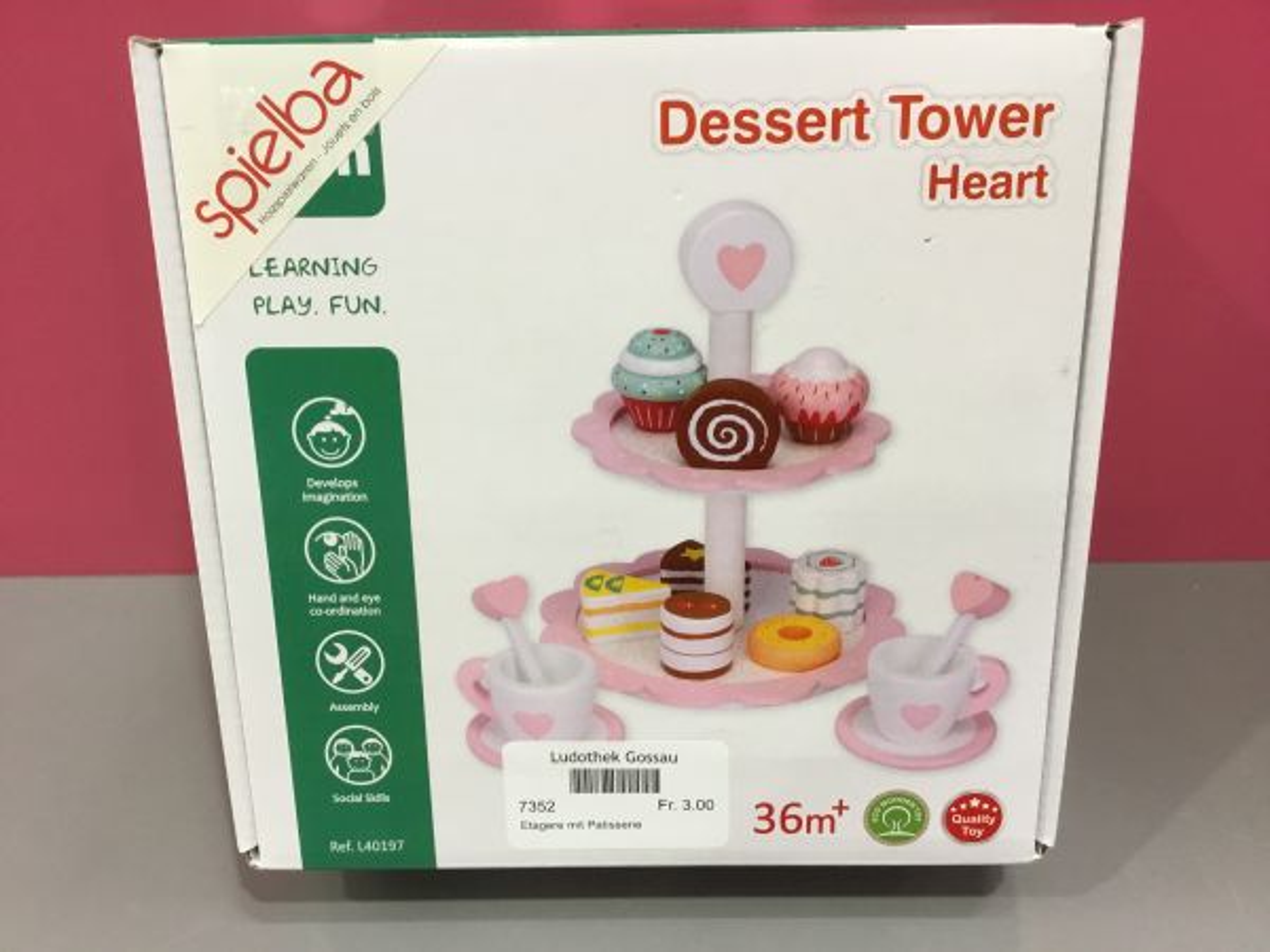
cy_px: 476
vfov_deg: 45.4
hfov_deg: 58.4
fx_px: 1137
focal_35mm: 31
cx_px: 635
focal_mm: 3.3
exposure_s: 1/33
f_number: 2.4
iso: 125
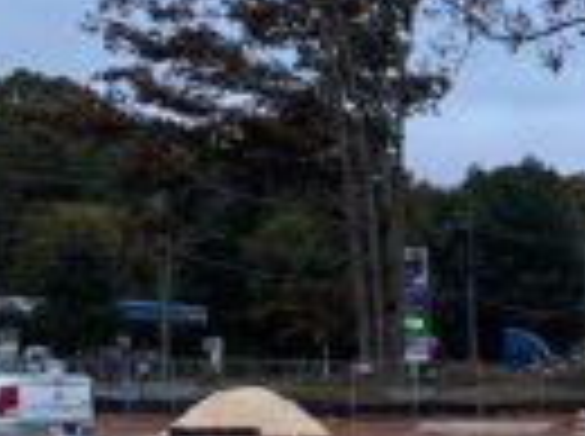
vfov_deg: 9.5
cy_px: 517
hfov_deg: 11.6
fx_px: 2598
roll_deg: -0.8
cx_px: 1161
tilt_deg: -3.9
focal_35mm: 154
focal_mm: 4.25
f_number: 1.8
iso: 50
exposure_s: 1/121
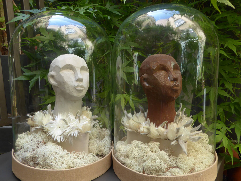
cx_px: 120
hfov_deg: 61.7
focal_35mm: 29
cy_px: 90
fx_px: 202
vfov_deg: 48.2
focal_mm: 5
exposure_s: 1/60
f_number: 3.5
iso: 125
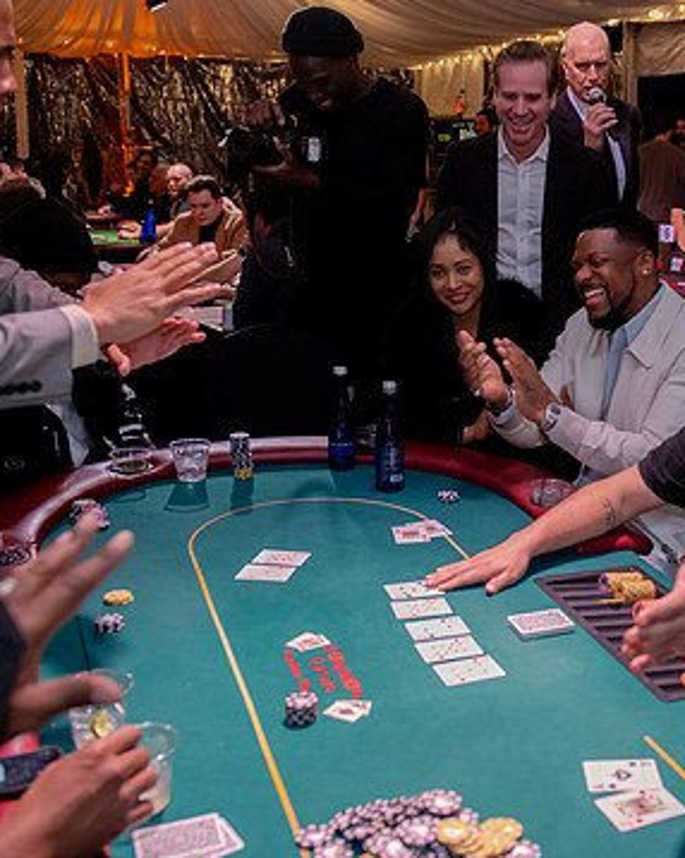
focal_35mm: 44
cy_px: 421
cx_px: 572
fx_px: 1116
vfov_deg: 42.0
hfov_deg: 32.9
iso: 3200
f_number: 3.2
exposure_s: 1/640
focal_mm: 27
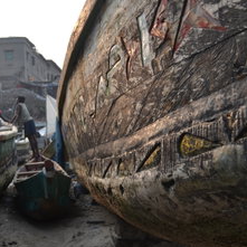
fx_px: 484
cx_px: 97
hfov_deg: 28.5
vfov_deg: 28.6
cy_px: 104
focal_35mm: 60
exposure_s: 1/250
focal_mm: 26
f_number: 4.2
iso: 100
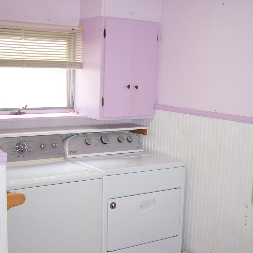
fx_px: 447
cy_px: 153
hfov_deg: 31.6
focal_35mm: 54
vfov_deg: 31.5
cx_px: 141
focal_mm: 6.3
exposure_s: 1/60
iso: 140
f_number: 2.8
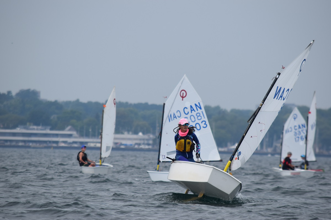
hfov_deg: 4.9
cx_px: 166
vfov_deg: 3.3
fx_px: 3861
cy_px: 110
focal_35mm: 420
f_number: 7.1
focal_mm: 280
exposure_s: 1/800
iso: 200
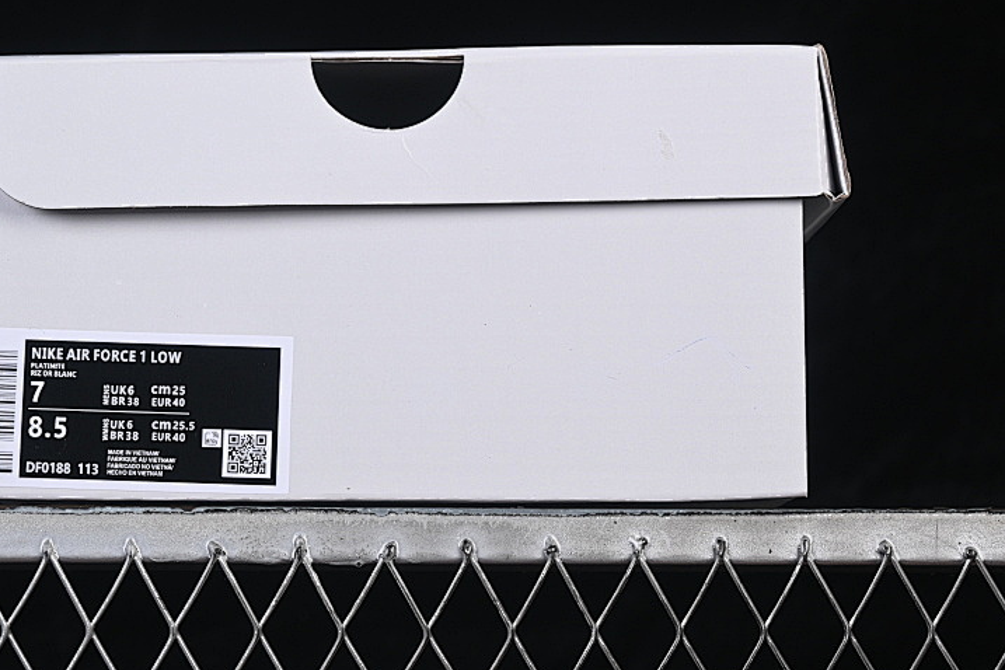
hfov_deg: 18.1
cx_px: 398
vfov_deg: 12.1
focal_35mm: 113
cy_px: 195
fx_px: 3154
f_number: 8
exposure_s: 1/80
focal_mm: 50
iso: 160
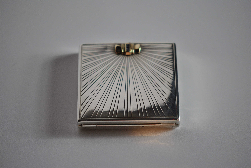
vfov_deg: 10.8
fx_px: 890
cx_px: 126
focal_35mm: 128
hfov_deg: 16.1
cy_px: 84
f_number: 3.8
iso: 400
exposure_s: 1/125
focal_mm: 85
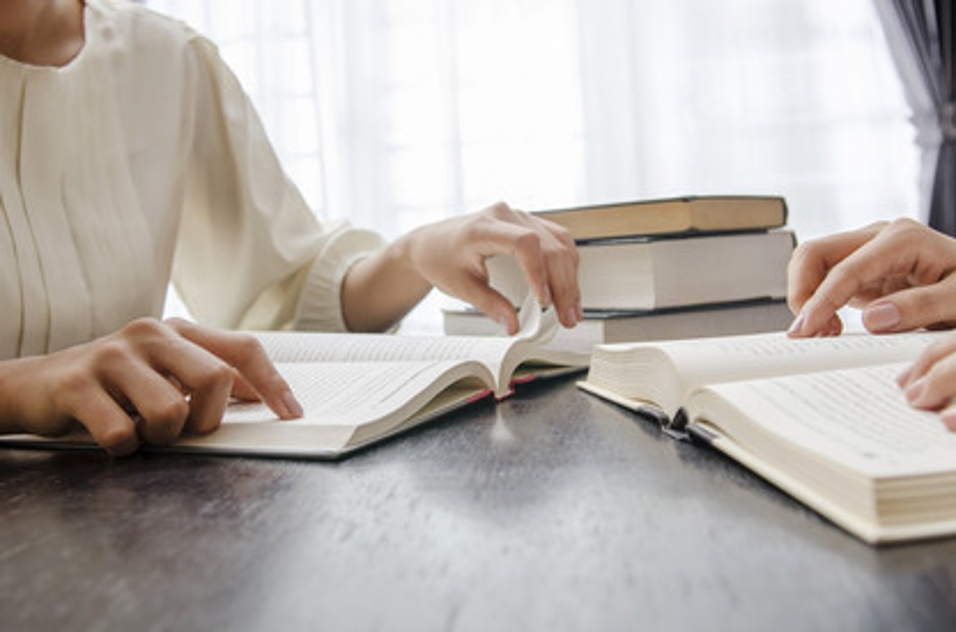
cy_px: 316
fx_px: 1112
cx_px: 478
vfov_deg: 31.7
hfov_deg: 46.5
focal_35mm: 42
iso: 250
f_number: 4.5
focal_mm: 28
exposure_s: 1/125
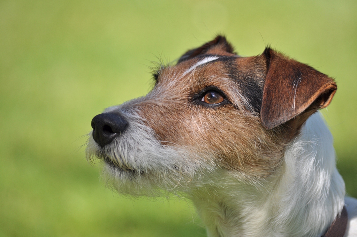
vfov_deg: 5.5
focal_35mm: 248
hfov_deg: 8.3
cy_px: 118
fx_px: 2451
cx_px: 178
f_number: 5
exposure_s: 1/800
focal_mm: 165
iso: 250
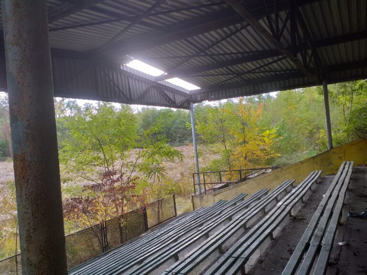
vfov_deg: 51.4
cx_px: 184
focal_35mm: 27
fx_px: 286
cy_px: 138
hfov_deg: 65.3
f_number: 1.9
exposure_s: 1/129
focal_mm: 3.6
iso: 40
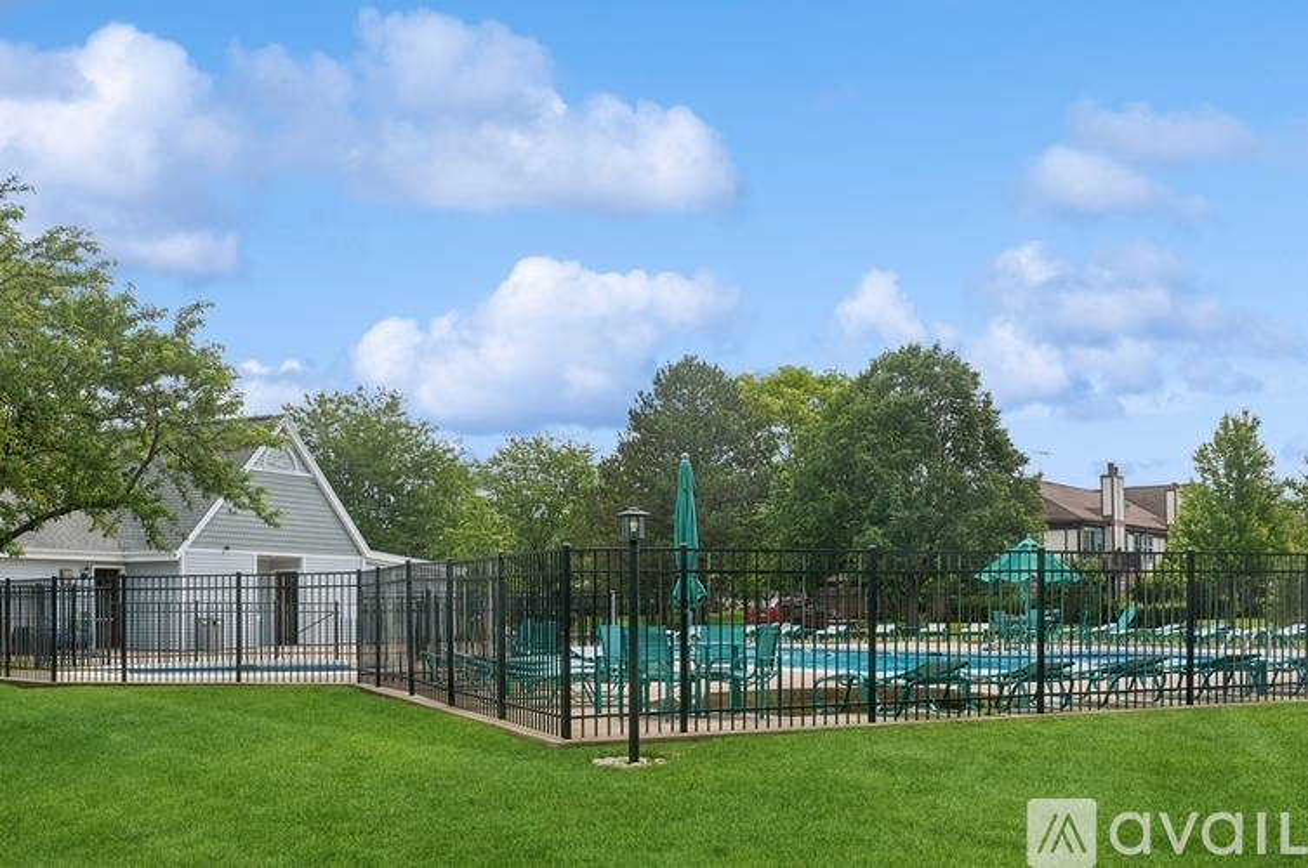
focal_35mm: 38
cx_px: 654
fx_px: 1379
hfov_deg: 50.8
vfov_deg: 35.0
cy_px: 434
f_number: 8
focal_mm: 38
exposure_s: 1/500
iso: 200
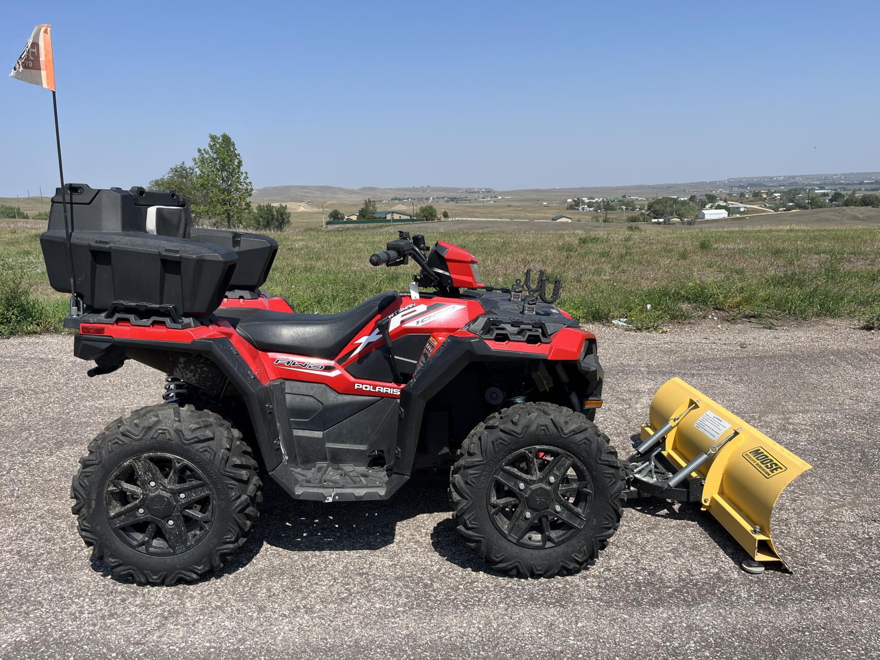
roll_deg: +3.3
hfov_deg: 67.3
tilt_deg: -12.0
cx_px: 440
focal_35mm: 26
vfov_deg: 53.1
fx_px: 661
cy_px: 330
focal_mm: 5.1
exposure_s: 1/3215
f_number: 1.6
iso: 50
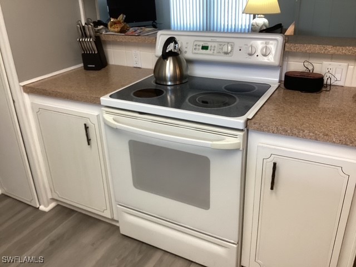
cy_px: 134
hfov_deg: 58.4
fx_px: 319
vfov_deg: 45.4
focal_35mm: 31
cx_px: 178
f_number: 2.4
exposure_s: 1/60
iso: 100
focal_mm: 3.3
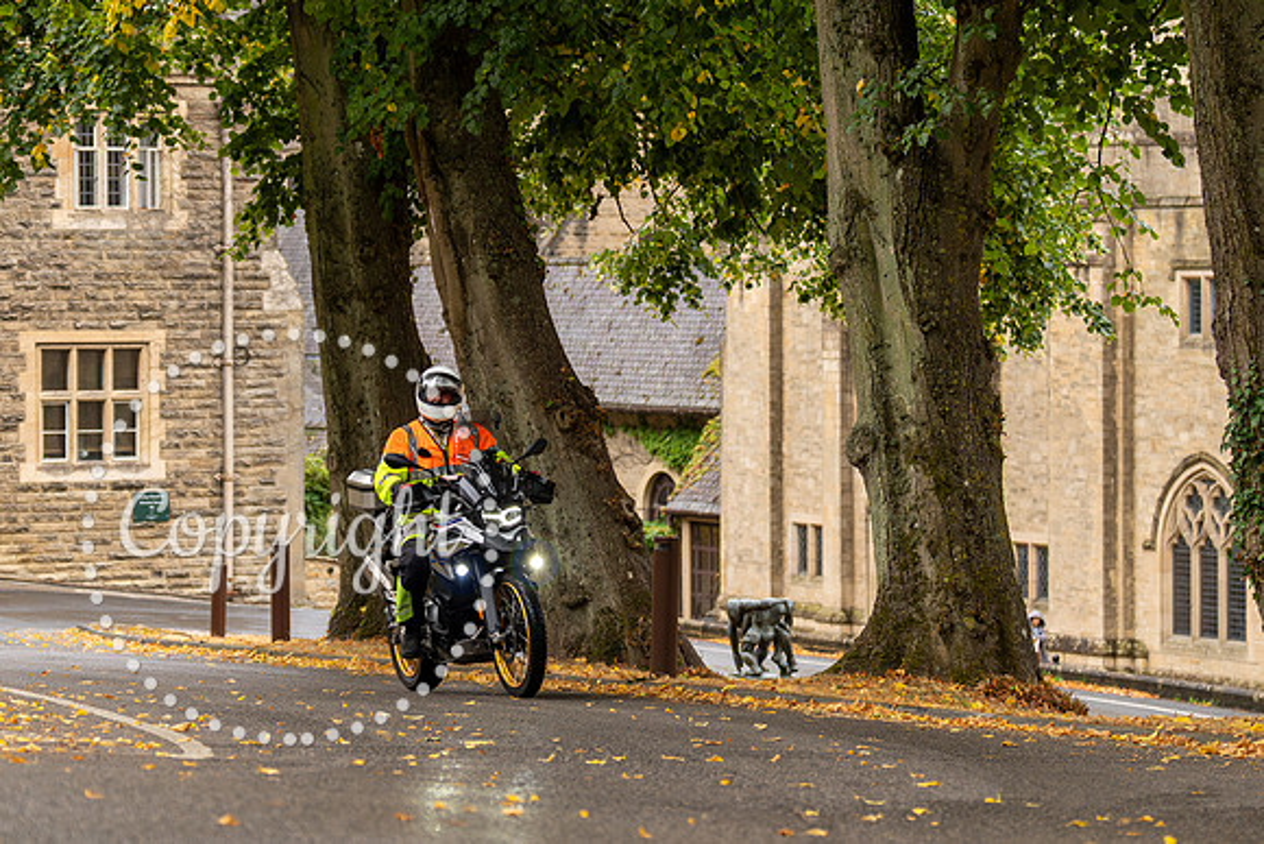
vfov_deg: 12.1
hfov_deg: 18.0
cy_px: 353
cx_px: 472
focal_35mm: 113
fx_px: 3978
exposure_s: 1/800
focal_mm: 70
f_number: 2.8
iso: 640
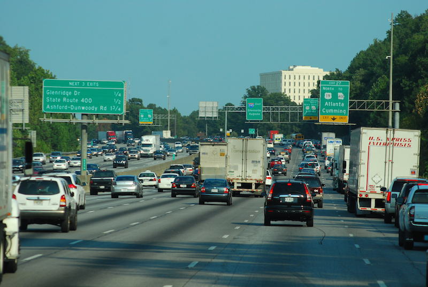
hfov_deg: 8.8
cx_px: 214
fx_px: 2768
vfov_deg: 5.9
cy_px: 144
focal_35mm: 232
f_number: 5.6
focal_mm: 155
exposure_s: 1/2000
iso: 400
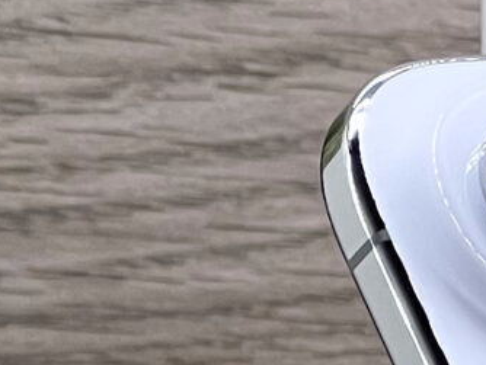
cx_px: 994
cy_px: 761
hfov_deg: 3.3
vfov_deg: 2.5
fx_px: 8289
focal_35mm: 590
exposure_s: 1/100
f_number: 2.8
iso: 64
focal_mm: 9
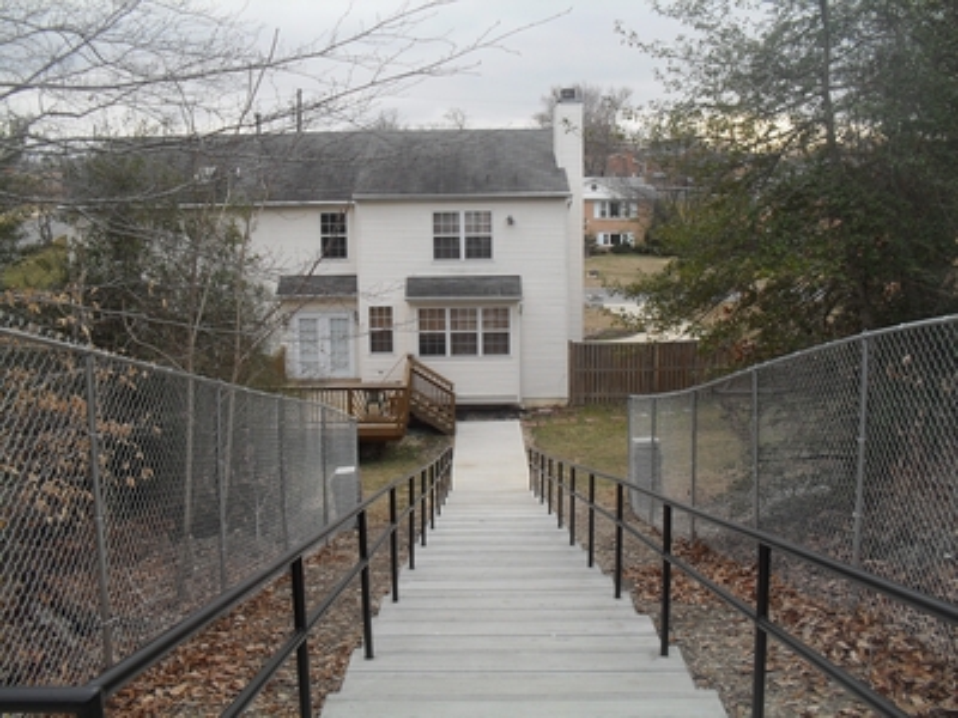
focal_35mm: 35
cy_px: 359
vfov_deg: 40.7
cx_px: 479
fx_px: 969
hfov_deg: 52.6
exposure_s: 1/125
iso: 80
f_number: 3.2
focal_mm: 6.3
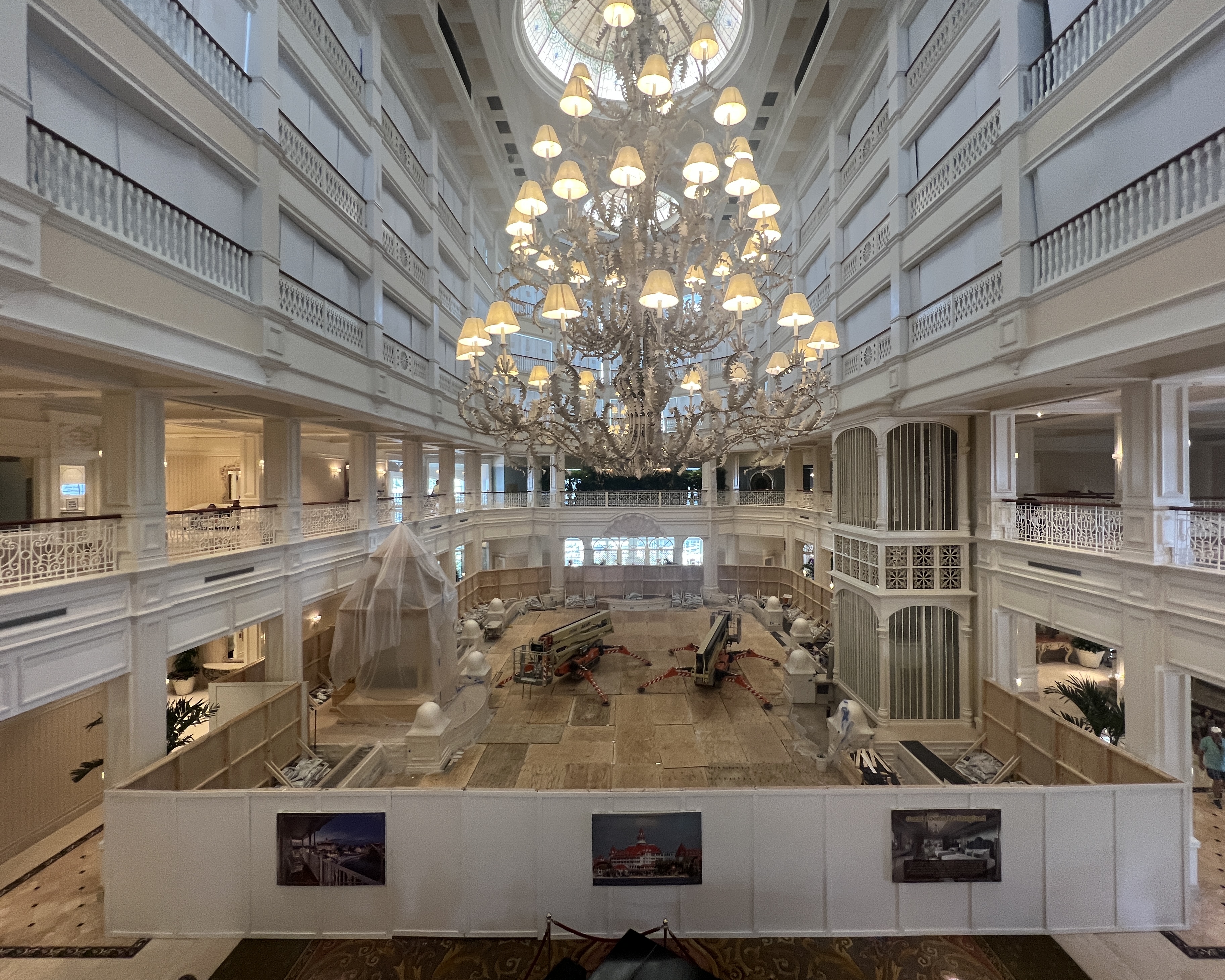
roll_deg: +0.4
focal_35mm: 14
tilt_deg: -0.6
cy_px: 483
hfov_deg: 100.7
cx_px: 628
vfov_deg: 88.0
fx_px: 508
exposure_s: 1/60
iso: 160
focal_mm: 1.57
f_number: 1.8
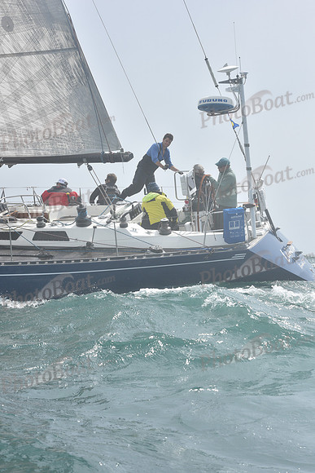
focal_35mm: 92
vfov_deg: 22.1
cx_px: 158
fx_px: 1207
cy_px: 236
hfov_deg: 14.9
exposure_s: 1/800
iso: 320
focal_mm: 92
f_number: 11
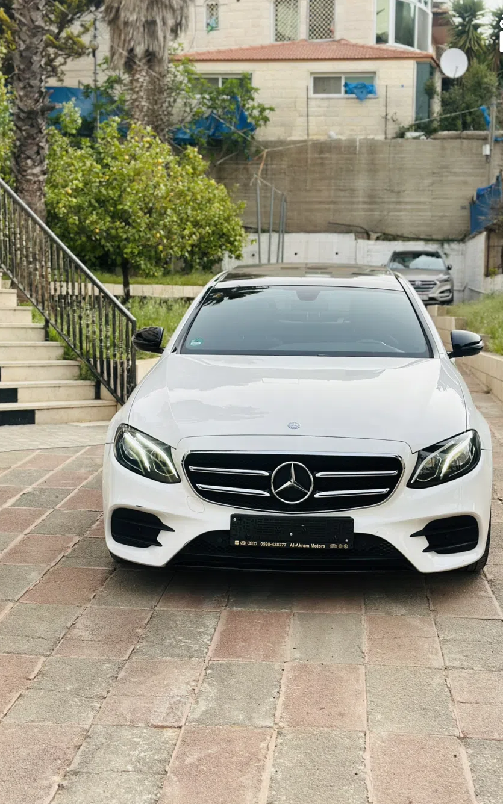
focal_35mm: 52
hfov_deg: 24.8
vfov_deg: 38.9
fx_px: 1141
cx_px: 293
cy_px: 405
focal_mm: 6.86
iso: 80
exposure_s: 1/1258
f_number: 1.78
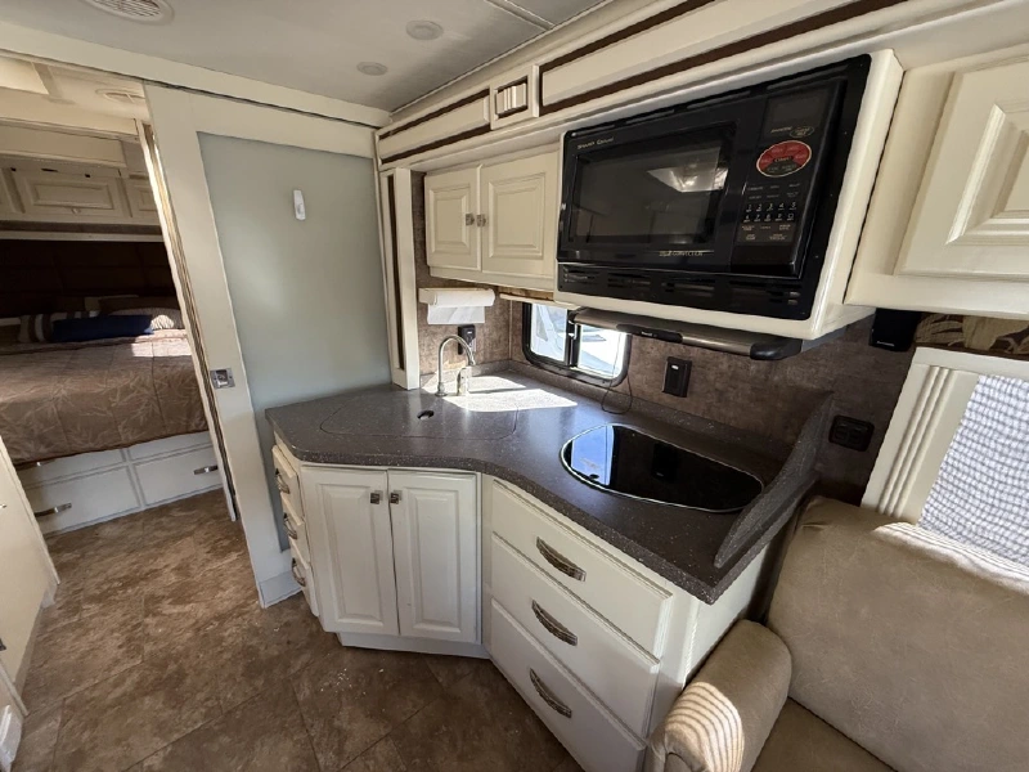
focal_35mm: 14
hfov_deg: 102.1
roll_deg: +0.2
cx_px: 514
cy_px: 386
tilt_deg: -17.9
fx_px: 416
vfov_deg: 85.7
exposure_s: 1/99
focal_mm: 2.22
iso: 320
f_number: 2.2
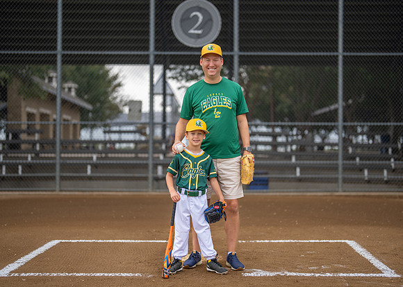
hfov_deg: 34.3
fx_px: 654
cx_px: 205
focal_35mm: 57
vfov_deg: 24.8
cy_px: 147
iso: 200
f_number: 1.2
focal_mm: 50
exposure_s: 1/3200
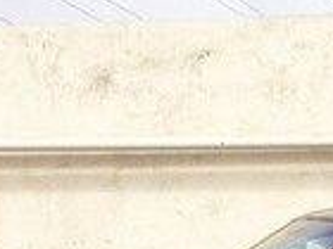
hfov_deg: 12.5
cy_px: 445
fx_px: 1501
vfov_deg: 9.1
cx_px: 350
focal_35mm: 156
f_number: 2.4
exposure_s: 1/1869
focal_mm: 4.12
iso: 50
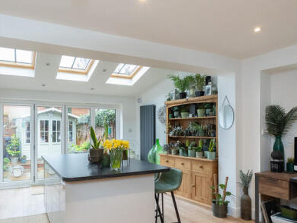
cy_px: 127
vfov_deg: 51.5
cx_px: 120
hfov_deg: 65.2
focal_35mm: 27
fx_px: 230
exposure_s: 1/30
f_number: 7.1
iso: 2000
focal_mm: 16.5
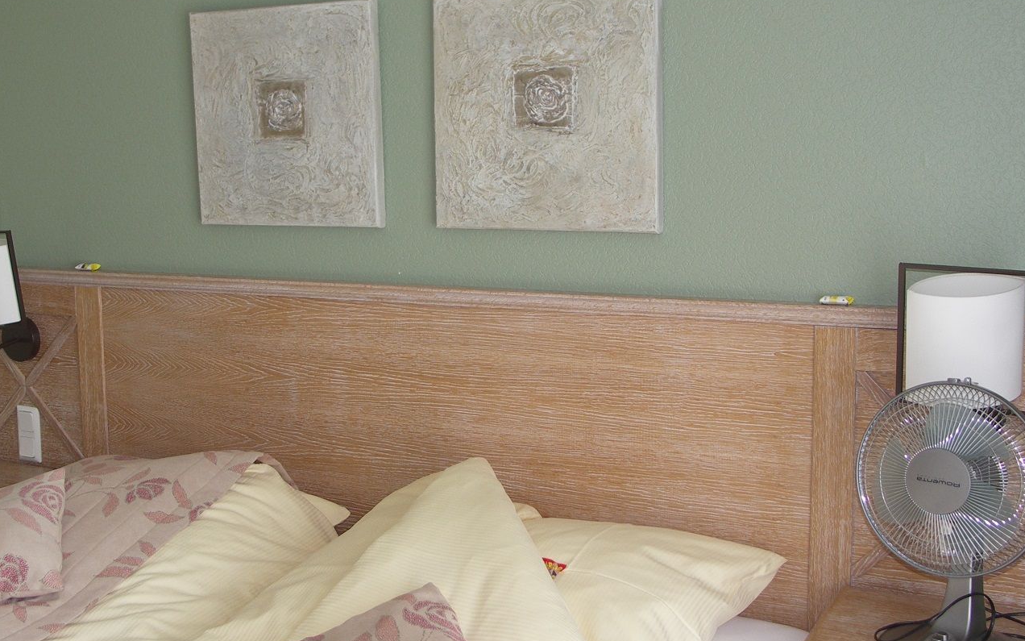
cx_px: 410
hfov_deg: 41.6
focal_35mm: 48
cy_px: 331
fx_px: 1341
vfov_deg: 26.9
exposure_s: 1/80
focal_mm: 9.5
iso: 100
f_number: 2.8
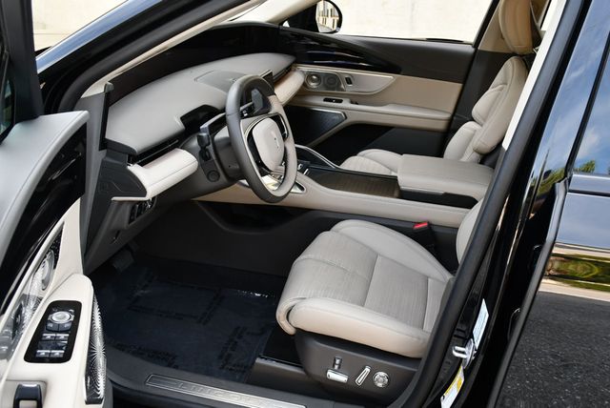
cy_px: 204
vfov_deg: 36.9
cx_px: 305
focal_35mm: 36
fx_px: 611
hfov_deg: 53.1
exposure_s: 1/250
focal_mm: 18
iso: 400
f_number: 4.5
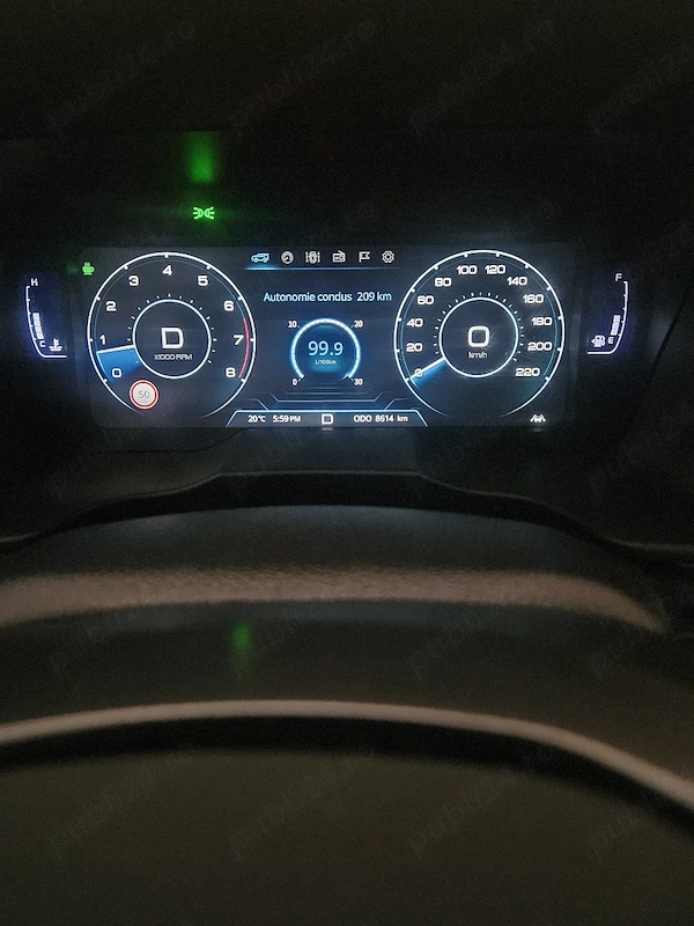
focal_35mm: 23
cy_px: 463
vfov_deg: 73.9
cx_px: 347
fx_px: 615
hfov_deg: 58.9
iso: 2000
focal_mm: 5.4
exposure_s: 1/16.7
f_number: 1.8
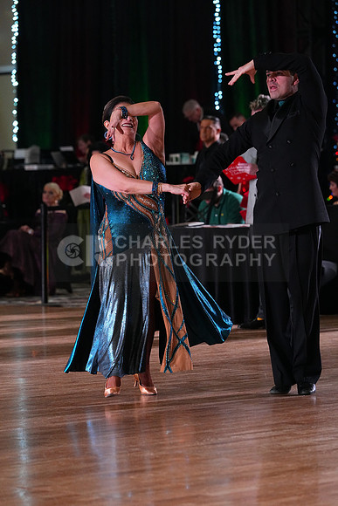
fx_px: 2407
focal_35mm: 171
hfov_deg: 8.0
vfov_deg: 12.0
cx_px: 169
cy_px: 253
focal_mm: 171
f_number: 5
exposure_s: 1/400
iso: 6400
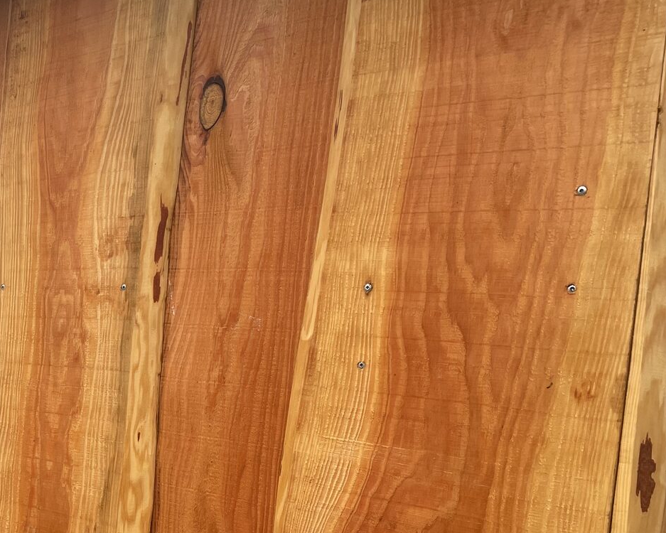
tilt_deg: -3.4
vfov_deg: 28.6
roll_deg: -4.3
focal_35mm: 52
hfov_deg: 33.2
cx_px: 9
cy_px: 419
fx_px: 1025
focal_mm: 4.2
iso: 32
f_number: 1.6
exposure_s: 1/654
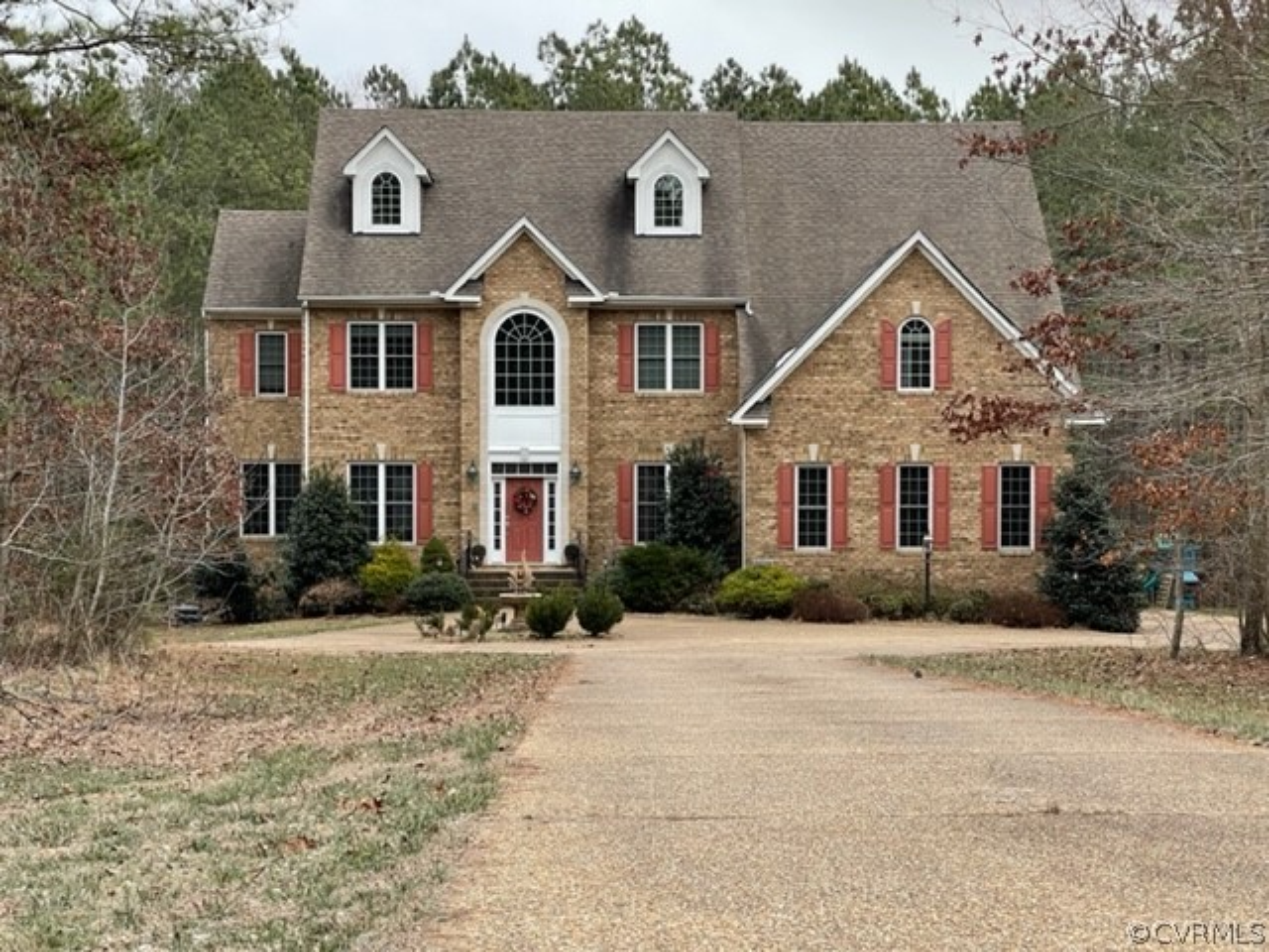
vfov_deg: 22.9
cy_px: 476
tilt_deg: -1.5
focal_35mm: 64
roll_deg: -0.4
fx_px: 2346
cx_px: 634
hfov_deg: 30.3
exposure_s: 1/244
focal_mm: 7.5
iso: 20
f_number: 2.2
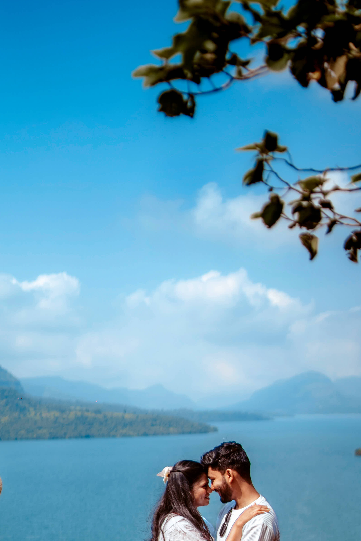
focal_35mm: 67
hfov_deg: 20.2
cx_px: 244
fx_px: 1007
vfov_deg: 28.9
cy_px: 481
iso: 100
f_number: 1.4
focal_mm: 35
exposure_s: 1/6400
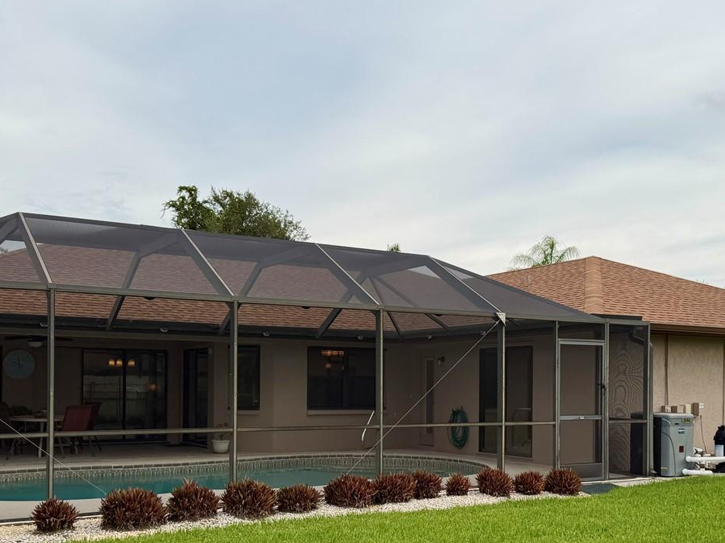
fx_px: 858
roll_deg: -1.2
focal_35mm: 41
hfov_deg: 45.8
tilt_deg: +0.0
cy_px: 385
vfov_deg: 34.6
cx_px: 361
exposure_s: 1/4167
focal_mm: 6.76
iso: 80
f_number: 1.78
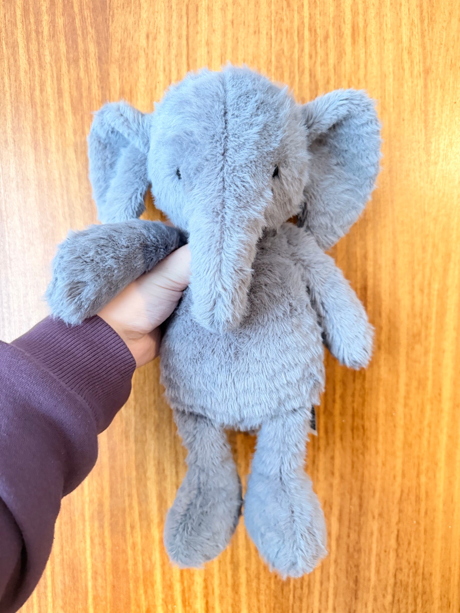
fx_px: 425
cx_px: 230
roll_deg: +0.4
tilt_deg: -7.4
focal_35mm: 24
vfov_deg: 71.6
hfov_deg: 56.8
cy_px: 306
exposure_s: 1/33
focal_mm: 6.76
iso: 800
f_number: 1.78
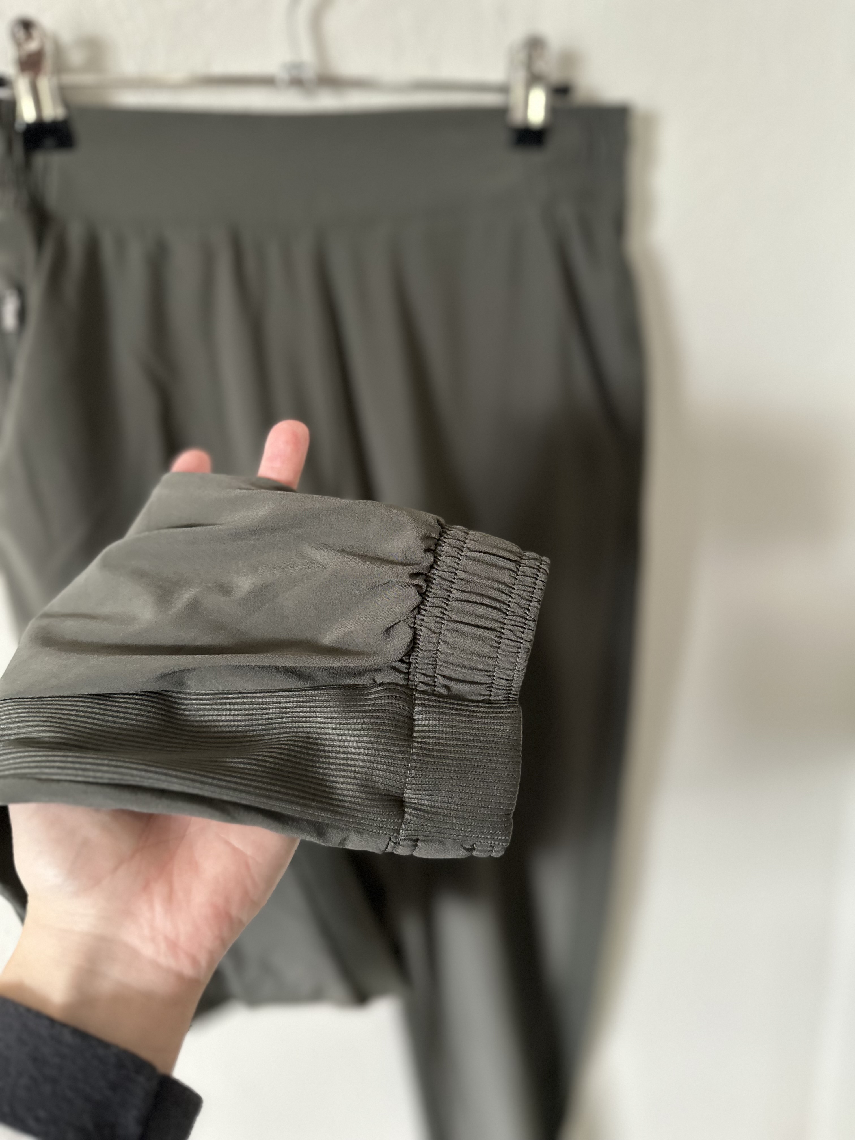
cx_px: 428
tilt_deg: -20.9
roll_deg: +6.8
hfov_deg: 56.8
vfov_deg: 71.6
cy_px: 570
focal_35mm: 24
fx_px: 790
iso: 640
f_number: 1.78
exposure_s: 1/60
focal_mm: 6.86
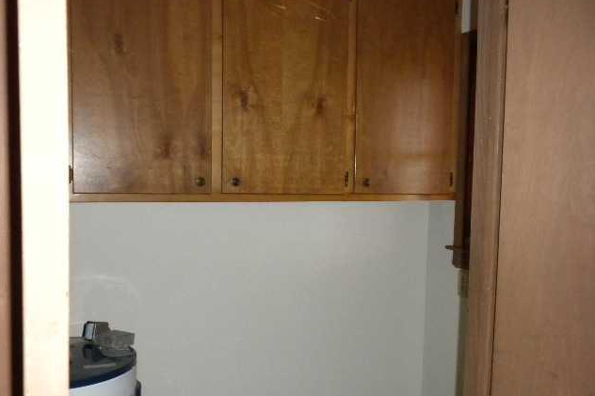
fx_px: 644
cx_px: 296
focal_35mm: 39
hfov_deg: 49.6
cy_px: 214
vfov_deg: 34.2
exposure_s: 1/30
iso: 400
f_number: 3.5
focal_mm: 6.6
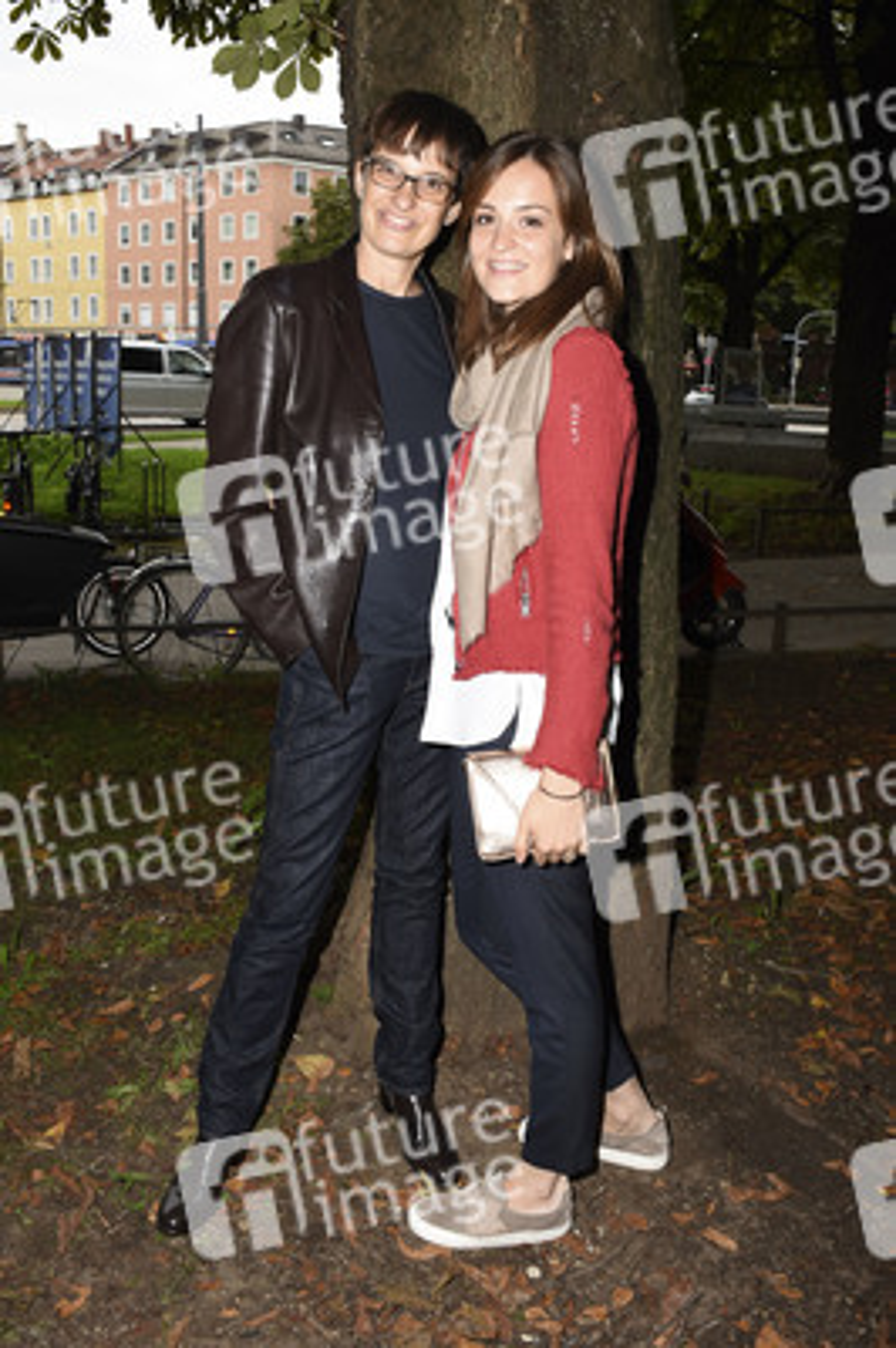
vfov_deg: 62.0
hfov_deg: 43.5
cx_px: 448
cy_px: 674
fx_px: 1122
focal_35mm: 30
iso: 250
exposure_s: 1/160
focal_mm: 20
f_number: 6.3
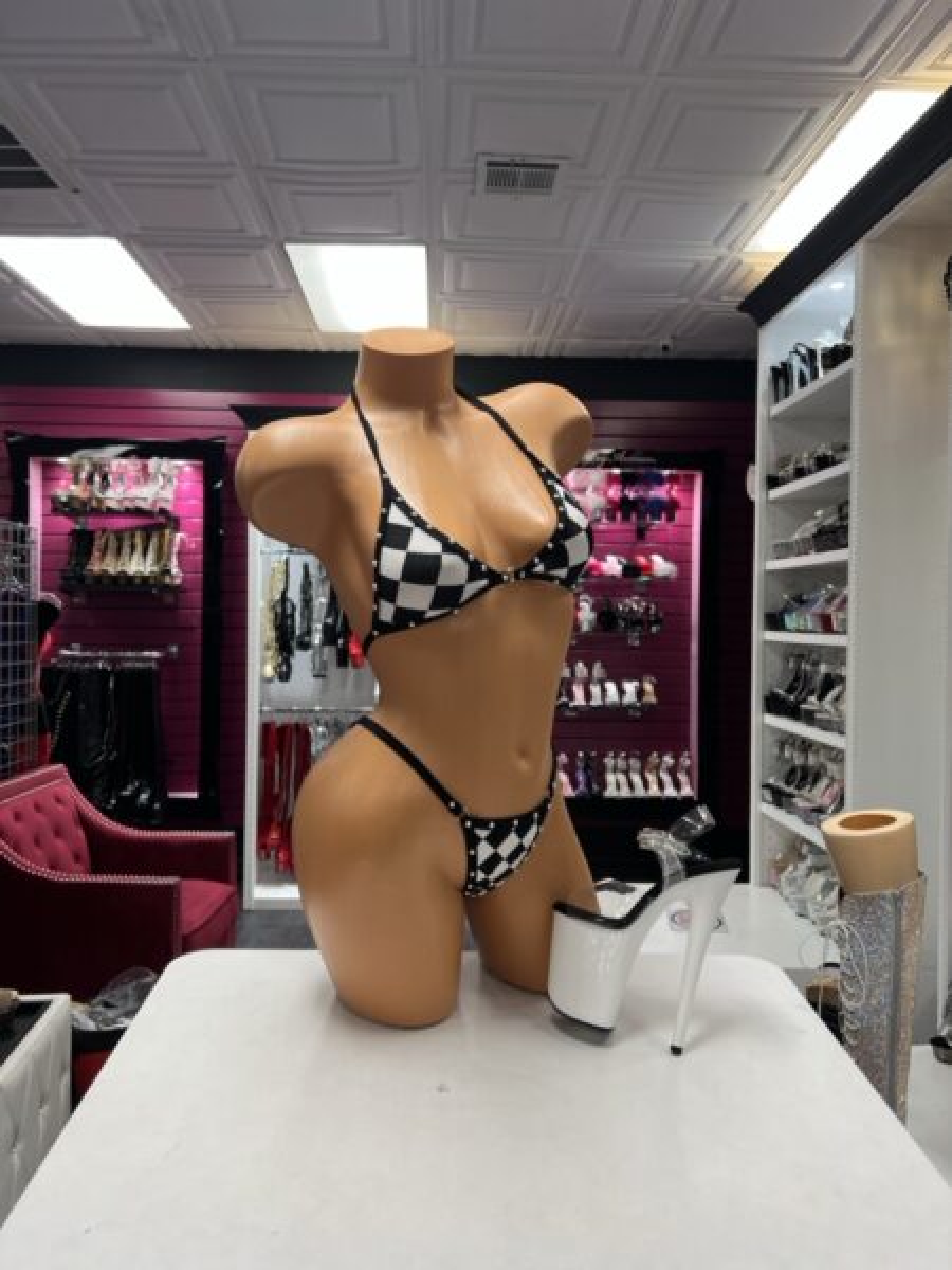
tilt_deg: +0.6
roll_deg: +0.2
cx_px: 476
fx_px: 953
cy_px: 635
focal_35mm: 26
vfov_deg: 67.3
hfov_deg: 53.1
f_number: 1.5
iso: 64
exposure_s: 1/60
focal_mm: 5.7
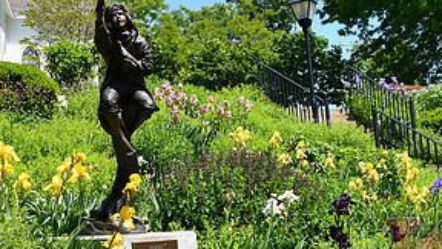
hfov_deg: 27.2
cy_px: 95
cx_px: 72
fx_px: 891
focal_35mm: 76
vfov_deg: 15.9
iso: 100
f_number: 8
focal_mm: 24
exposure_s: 1/200
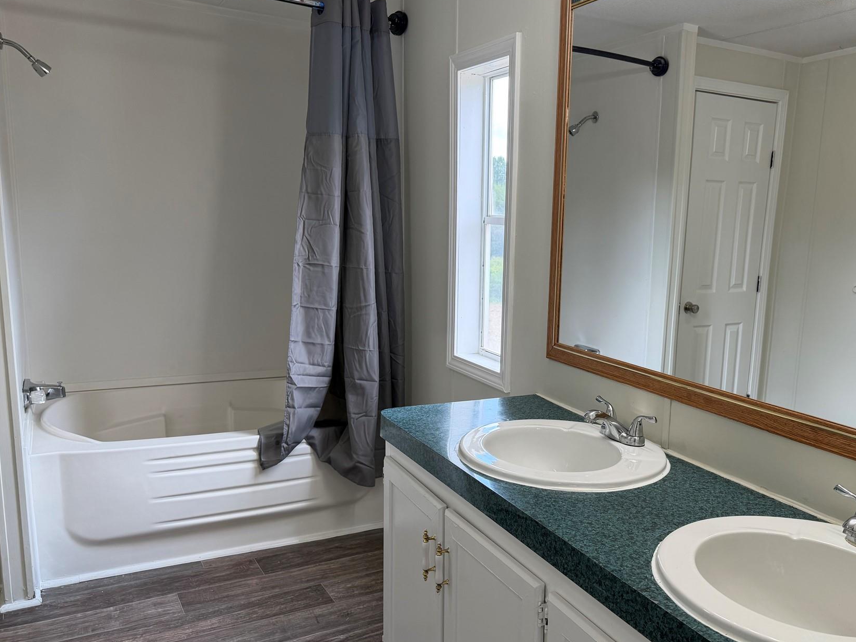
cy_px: 360
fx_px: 742
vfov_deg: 46.7
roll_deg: -2.7
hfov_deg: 59.2
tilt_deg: -8.4
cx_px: 534
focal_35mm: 30
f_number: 1.78
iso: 80
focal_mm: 6.76
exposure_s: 1/184
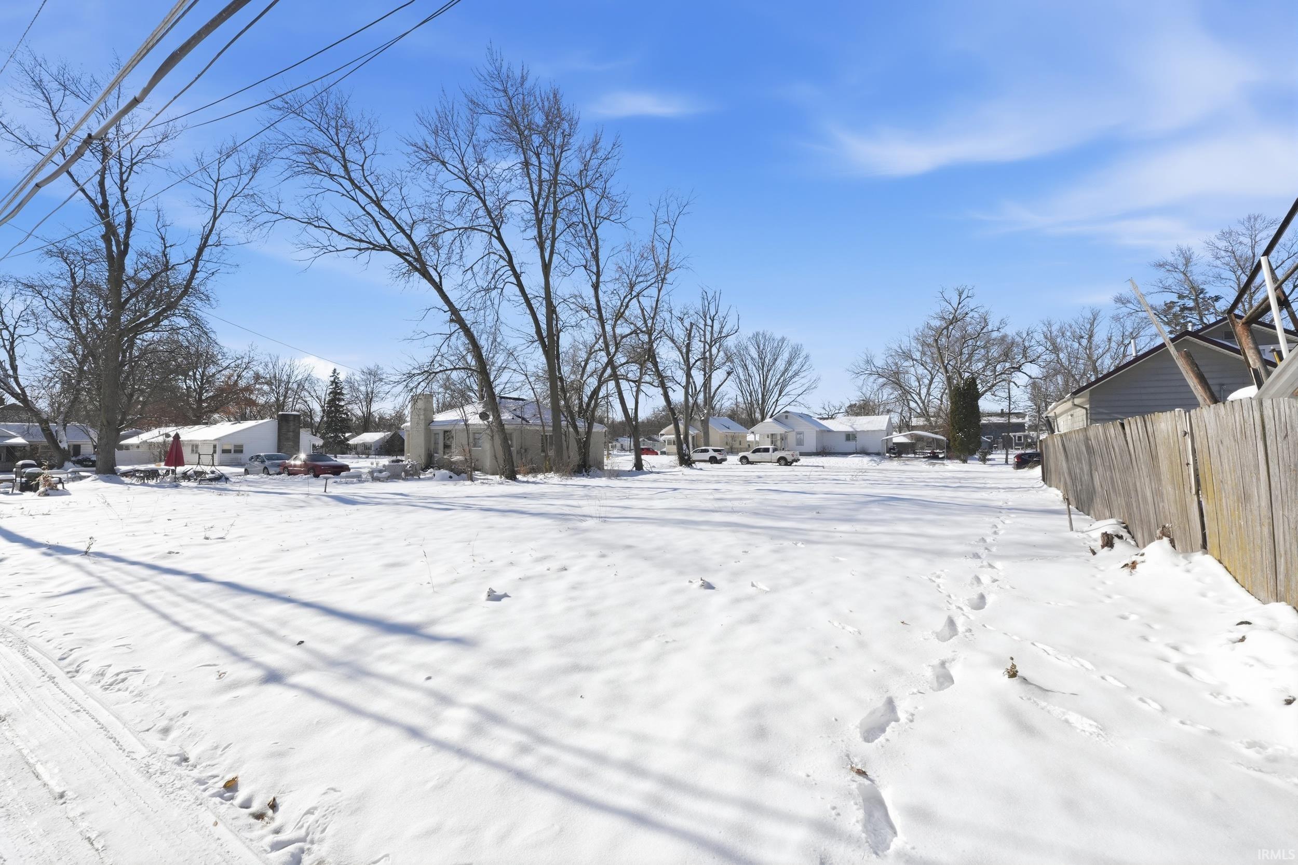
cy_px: 432
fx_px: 541
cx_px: 649
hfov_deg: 100.4
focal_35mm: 15
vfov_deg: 77.3
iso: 800
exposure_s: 1/4000
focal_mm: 10
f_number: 6.3
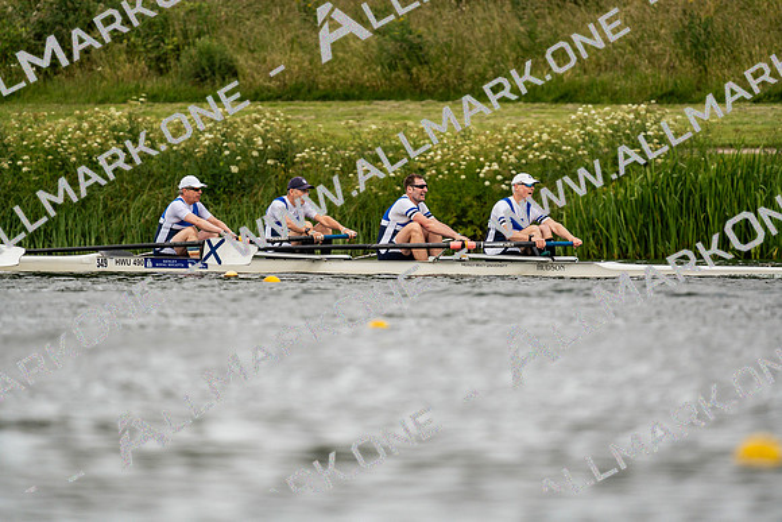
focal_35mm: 600
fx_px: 13036
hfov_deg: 3.4
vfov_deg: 2.3
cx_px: 391
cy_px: 261
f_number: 6.3
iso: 400
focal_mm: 600
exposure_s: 1/2000
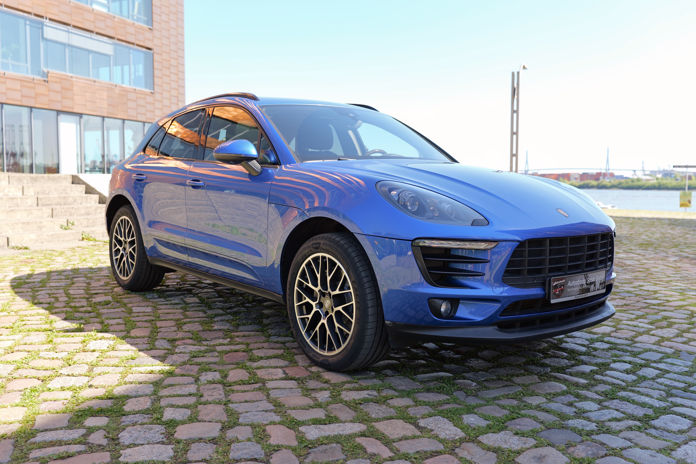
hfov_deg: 54.4
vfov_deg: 37.9
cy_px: 232
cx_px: 348
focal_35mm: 35
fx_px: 677
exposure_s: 1/200
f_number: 3.5
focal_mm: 35
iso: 100
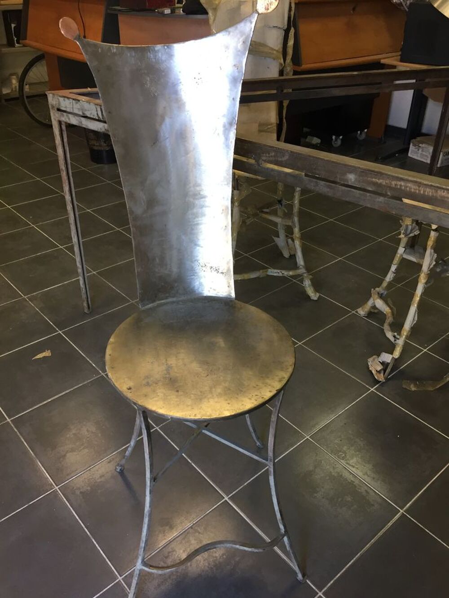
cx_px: 224
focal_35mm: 29
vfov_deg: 61.7
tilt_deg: -33.3
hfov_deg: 48.2
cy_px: 299
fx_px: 501
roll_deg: -0.7
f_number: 2.2
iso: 50
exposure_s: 1/33
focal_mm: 4.15
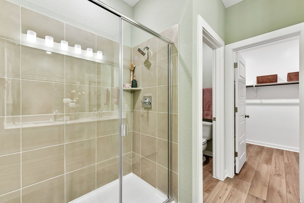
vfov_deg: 81.2
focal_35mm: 14
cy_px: 102
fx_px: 118
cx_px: 152
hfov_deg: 104.3
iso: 560
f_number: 8
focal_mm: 14
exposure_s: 1/15
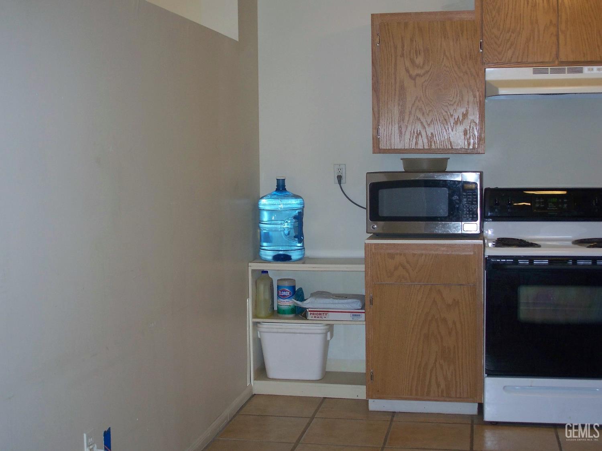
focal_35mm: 51
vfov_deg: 28.6
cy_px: 226
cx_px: 301
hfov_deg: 37.5
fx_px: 887
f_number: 3.2
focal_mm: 10.7
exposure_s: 1/80
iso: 200
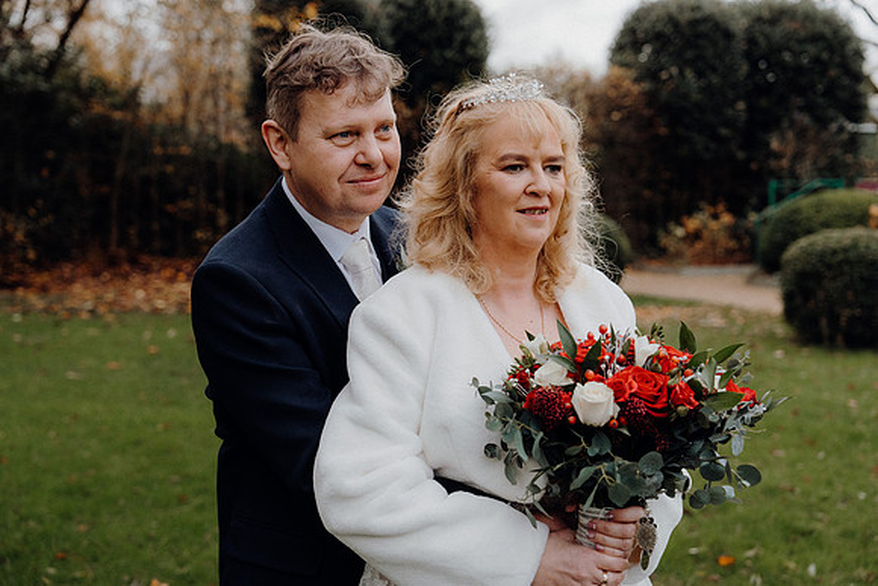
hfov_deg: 40.3
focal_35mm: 49
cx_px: 439
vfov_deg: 27.5
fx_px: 1195
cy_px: 293
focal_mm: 49
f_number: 3.5
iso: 1600
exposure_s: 1/250
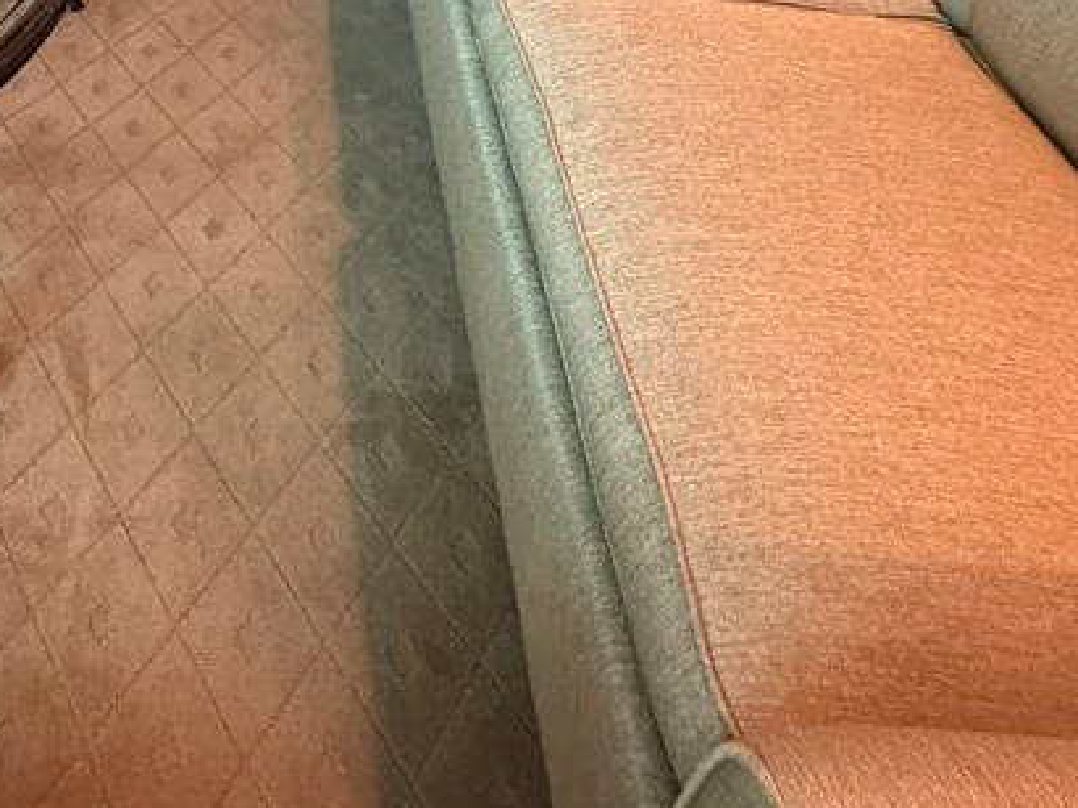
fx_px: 1089
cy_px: -150
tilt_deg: -26.0
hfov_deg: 48.3
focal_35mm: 35
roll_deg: +4.4
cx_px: 152
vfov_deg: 33.5
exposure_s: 1/60
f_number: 2.2
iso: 640
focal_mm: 2.22
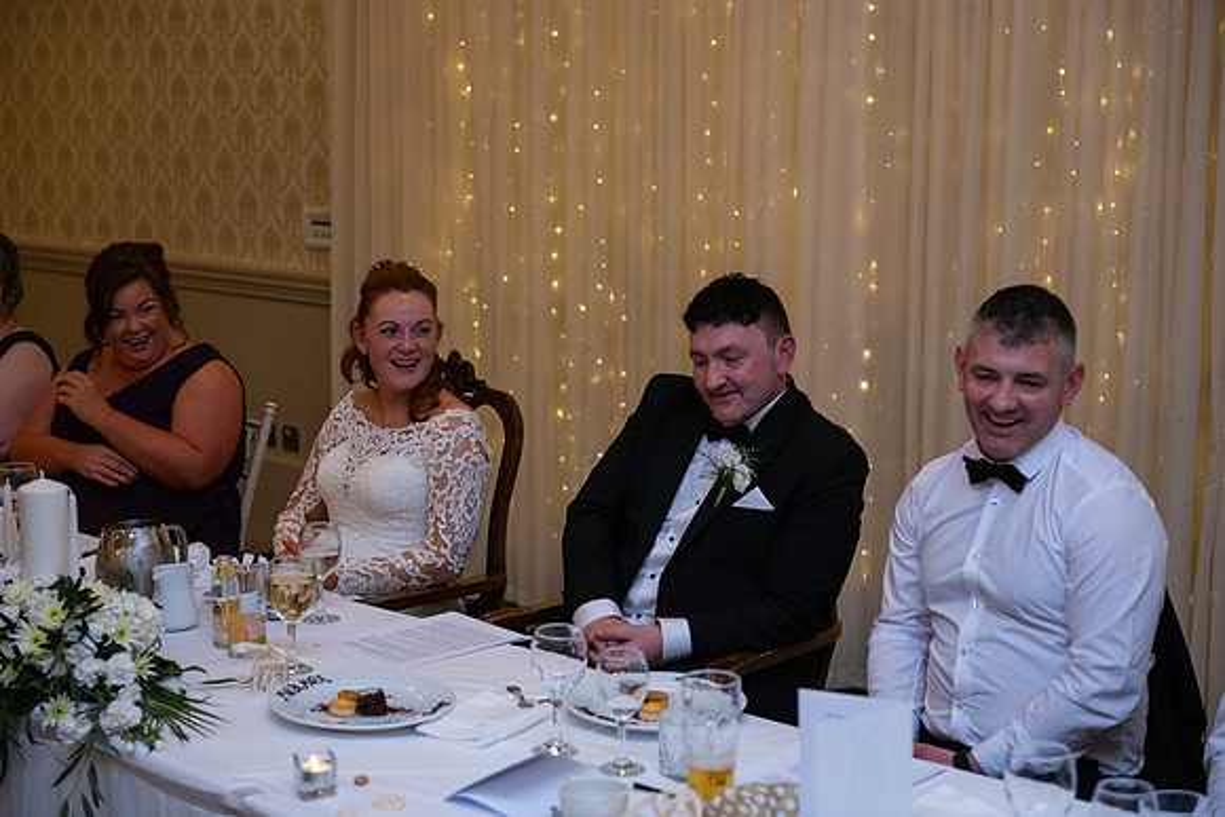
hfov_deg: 32.4
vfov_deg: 21.9
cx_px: 612
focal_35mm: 62
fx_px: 2110
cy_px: 408
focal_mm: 62
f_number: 3.5
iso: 1000
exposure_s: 1/160
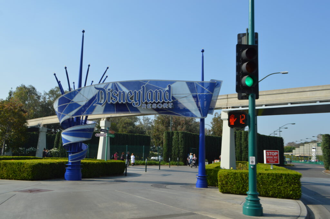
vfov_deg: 43.5
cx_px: 165
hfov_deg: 62.0
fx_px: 275
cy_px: 110
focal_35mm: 30
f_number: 8
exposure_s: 1/250
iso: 100
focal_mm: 20
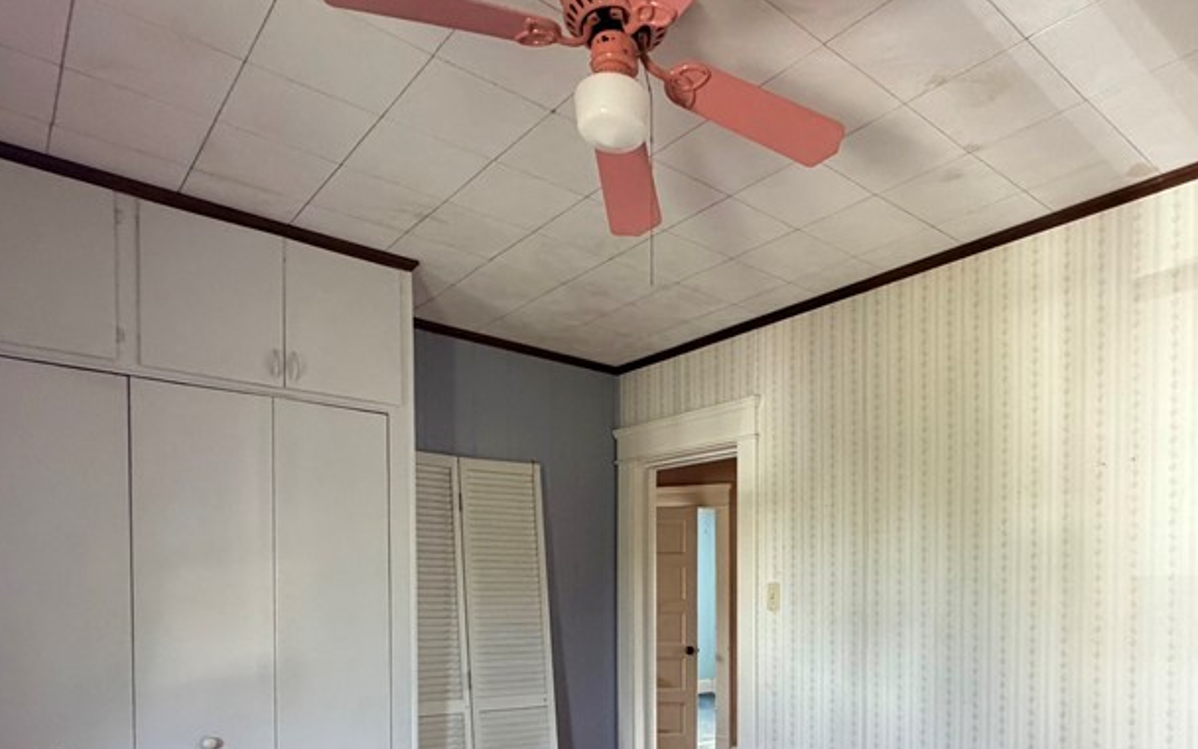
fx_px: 816
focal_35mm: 25
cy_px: 615
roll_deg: +1.9
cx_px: 711
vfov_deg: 46.3
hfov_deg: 71.9
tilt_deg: -0.6
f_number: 2.2
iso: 320
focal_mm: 2.22
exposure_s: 1/90
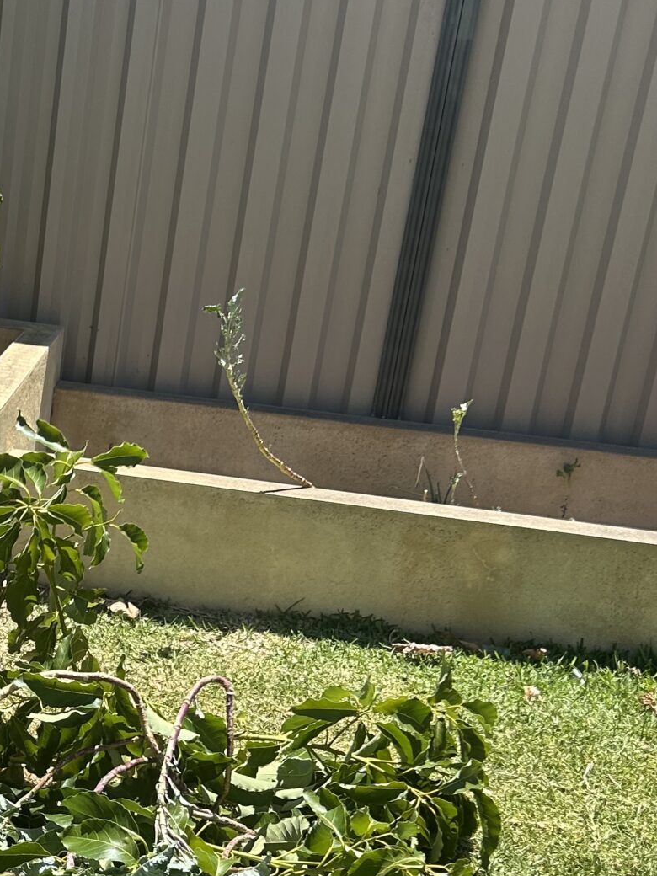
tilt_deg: -20.6
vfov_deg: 29.8
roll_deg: -3.5
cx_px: -98
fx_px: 1620
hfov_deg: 21.5
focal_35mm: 64
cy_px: 642
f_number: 1.5
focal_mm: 5.7
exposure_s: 1/2762
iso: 50
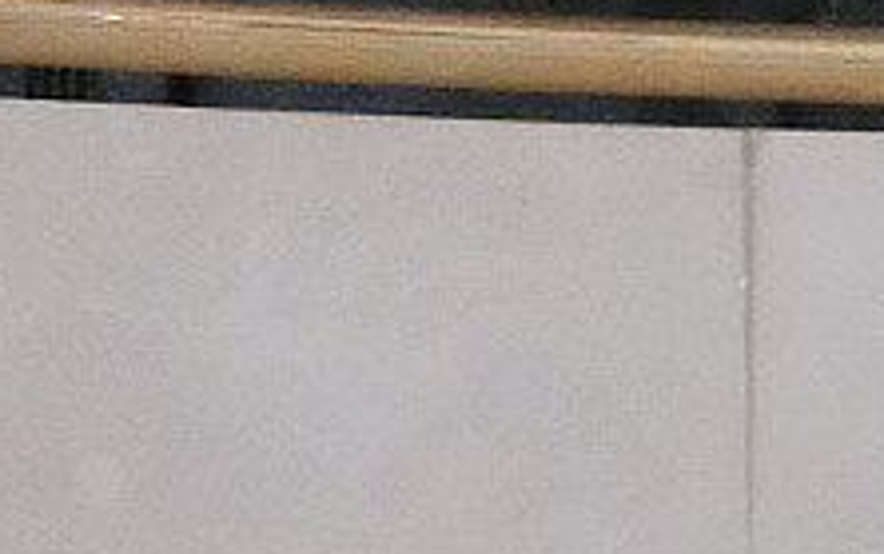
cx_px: 617
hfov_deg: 5.4
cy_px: -550
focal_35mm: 389
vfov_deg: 3.4
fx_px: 9376
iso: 12800
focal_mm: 35
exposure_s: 1/125
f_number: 7.1
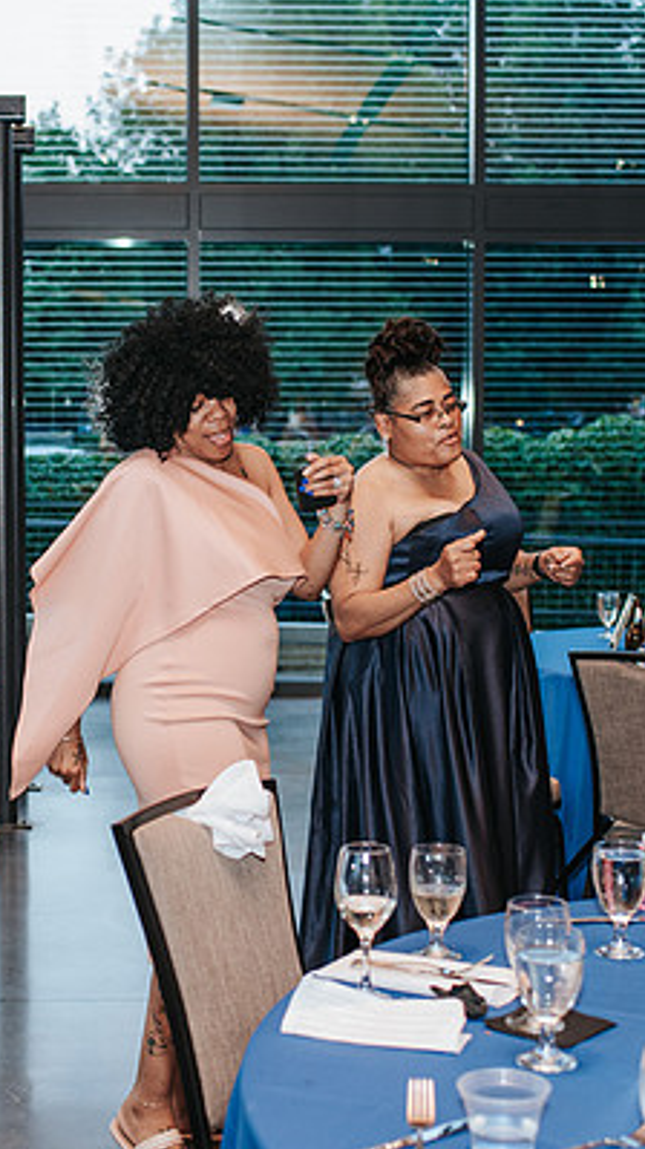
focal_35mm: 62
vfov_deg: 33.8
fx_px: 1888
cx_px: 167
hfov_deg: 19.3
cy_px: 579
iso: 1000
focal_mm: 35
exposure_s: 1/160
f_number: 2.8
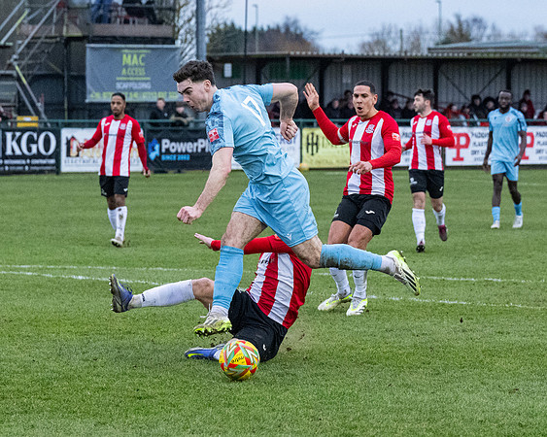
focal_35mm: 194
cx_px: 312
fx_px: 3133
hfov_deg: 10.0
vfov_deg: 8.0
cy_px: 236
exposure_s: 1/1250
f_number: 4
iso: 5000
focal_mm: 90
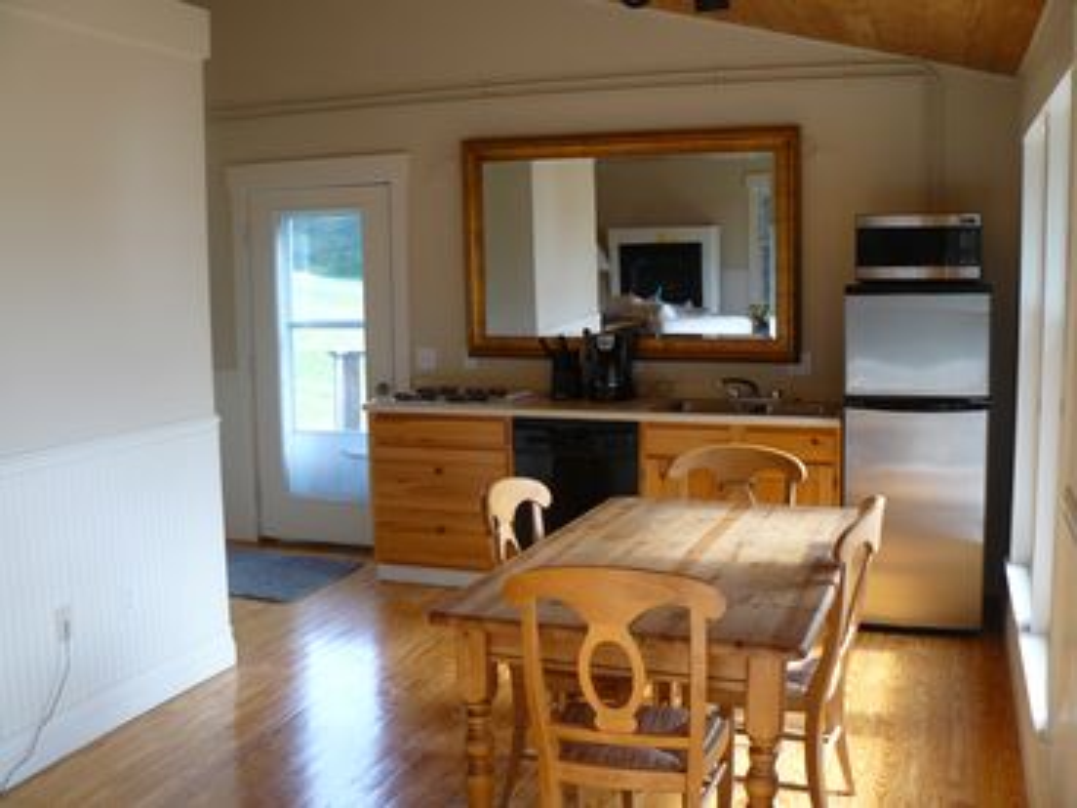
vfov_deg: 39.7
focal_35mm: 36
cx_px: 538
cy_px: 404
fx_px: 1120
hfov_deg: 51.4
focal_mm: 6
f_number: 2.8
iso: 100
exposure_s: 1/50
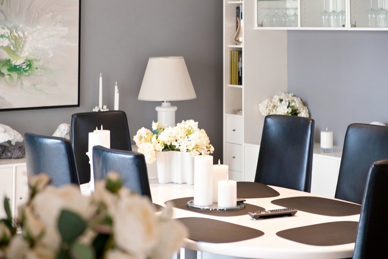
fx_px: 894
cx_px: 194
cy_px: 130
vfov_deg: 16.4
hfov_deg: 24.5
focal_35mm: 83
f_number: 4
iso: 200
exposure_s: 1/25
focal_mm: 55
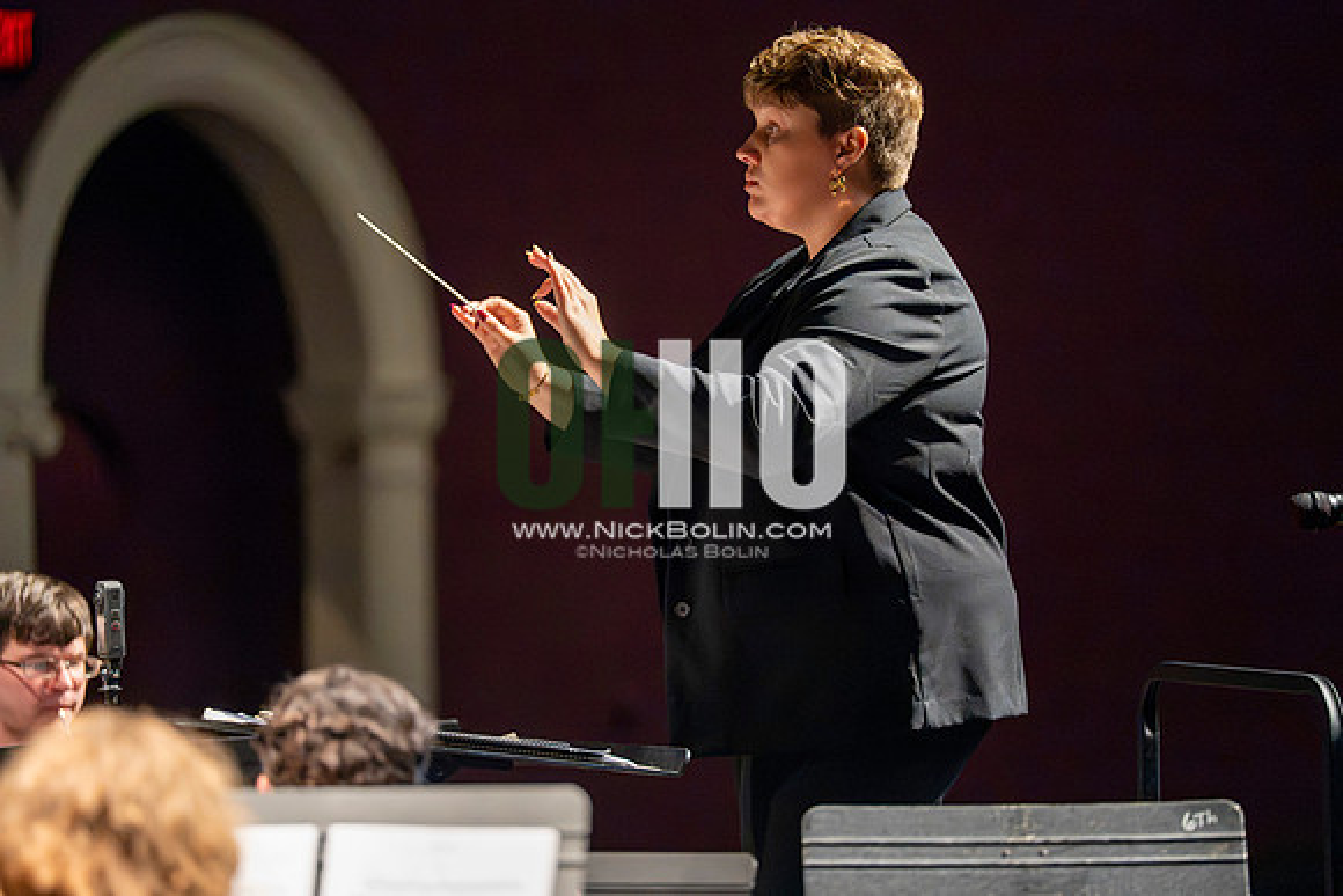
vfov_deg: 7.6
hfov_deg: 11.4
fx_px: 6716
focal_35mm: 180
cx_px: 672
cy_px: 448
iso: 12800
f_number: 2.8
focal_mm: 180
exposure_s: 1/640
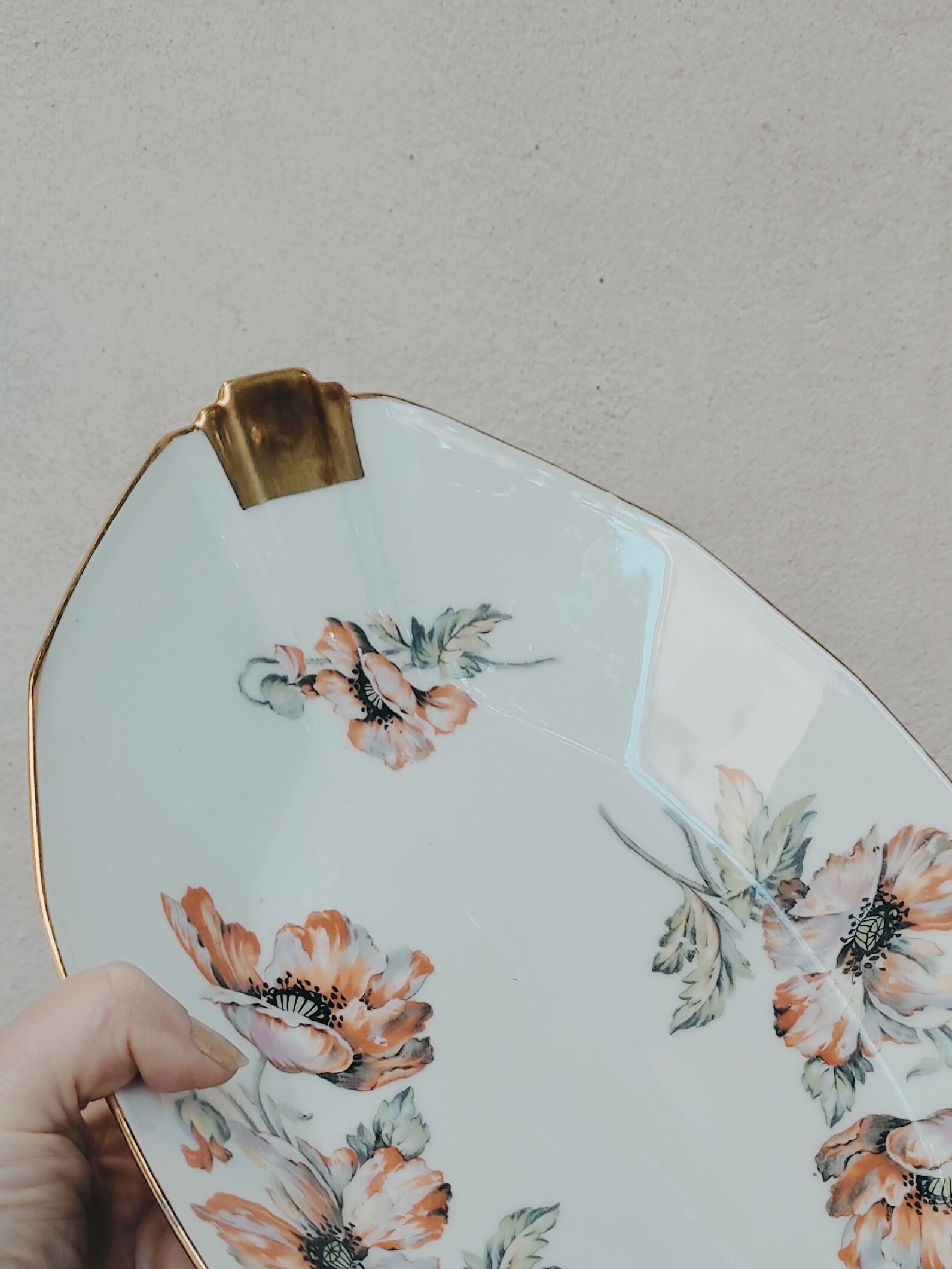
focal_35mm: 49
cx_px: 597
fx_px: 1796
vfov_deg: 36.9
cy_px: 1091
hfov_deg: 29.6
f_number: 1.79
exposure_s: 1/33
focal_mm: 4.74
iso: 288
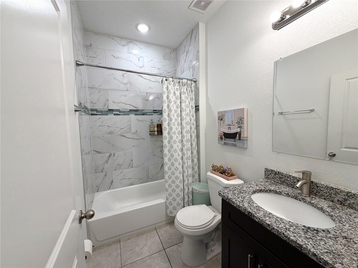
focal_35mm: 14
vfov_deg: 85.7
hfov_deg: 102.1
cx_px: 179
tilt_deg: -3.5
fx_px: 145
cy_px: 134
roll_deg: +1.2
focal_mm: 2.22
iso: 100
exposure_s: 1/120
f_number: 2.2
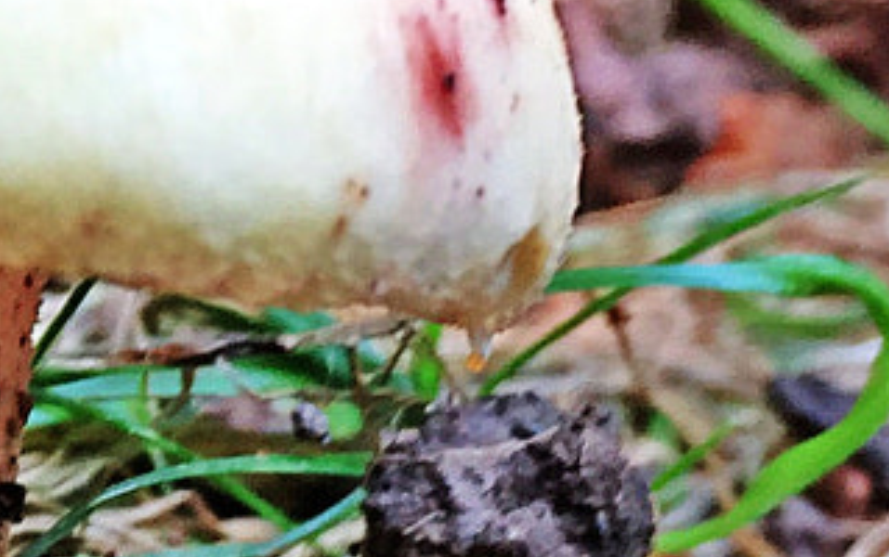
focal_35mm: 154
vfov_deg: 8.5
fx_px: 3734
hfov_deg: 12.7
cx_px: -538
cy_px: 201
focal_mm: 4.15
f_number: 2.2
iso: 40
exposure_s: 1/50
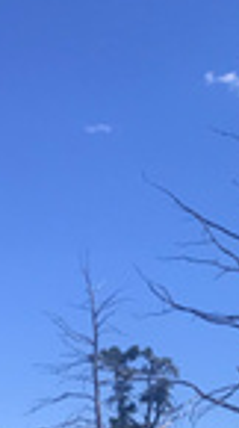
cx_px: 330
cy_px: 520
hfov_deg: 8.8
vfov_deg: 15.3
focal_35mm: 135
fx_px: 1529
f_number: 1.8
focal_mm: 3.99
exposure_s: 1/1773
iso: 20
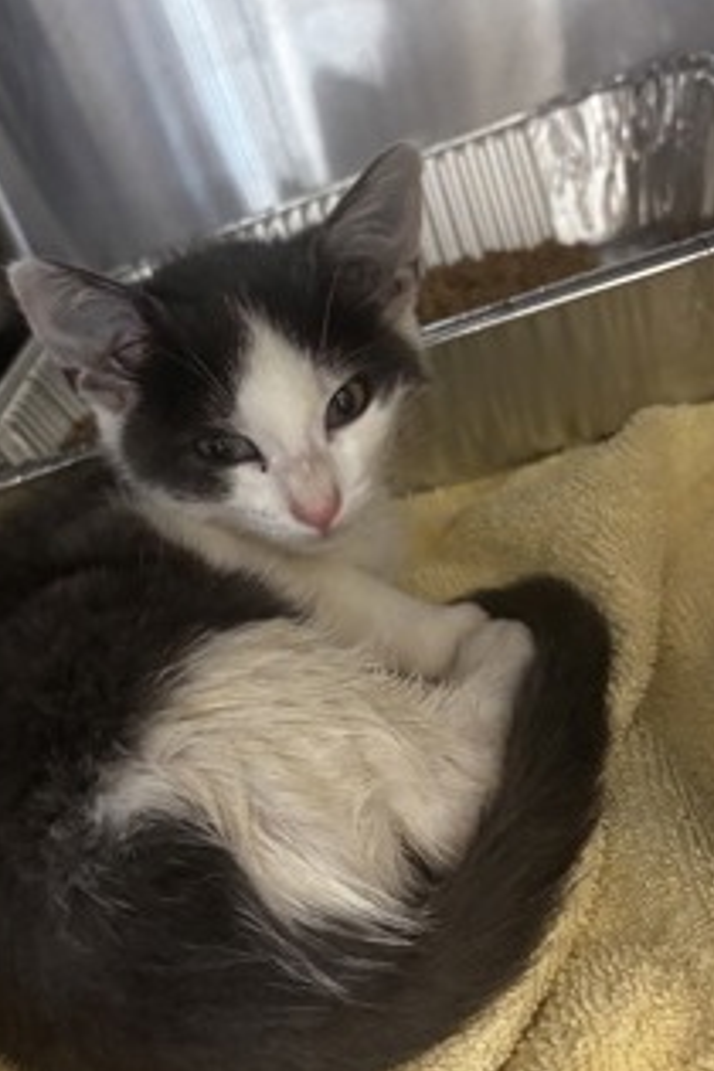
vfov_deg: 53.0
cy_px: 598
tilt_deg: -29.3
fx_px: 1071
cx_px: 280
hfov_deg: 36.7
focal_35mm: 36
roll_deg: +23.2
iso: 500
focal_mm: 5.96
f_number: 1.6
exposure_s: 1/32
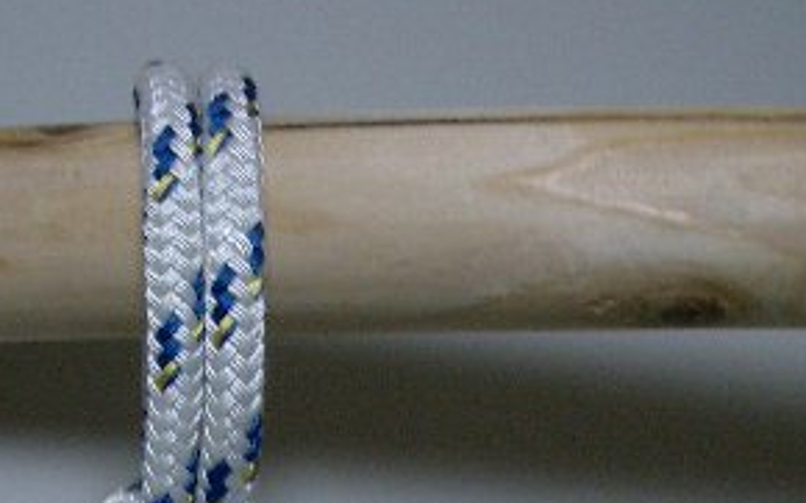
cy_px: 634
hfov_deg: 25.0
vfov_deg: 15.2
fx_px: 1801
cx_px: 239
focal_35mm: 82
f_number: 2.6
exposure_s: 1/60
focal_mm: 5.8
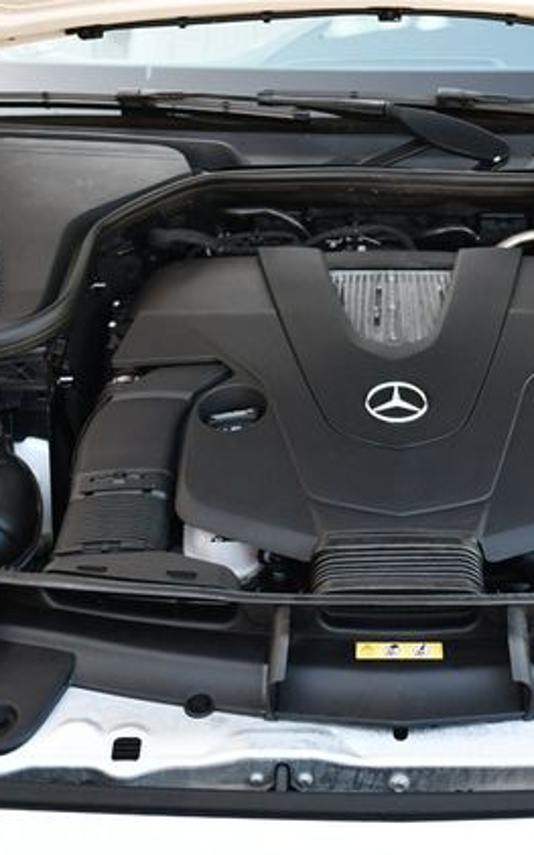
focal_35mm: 62
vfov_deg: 33.0
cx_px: 394
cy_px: 431
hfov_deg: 20.8
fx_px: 1444
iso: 450
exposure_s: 1/250
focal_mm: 20
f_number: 3.8
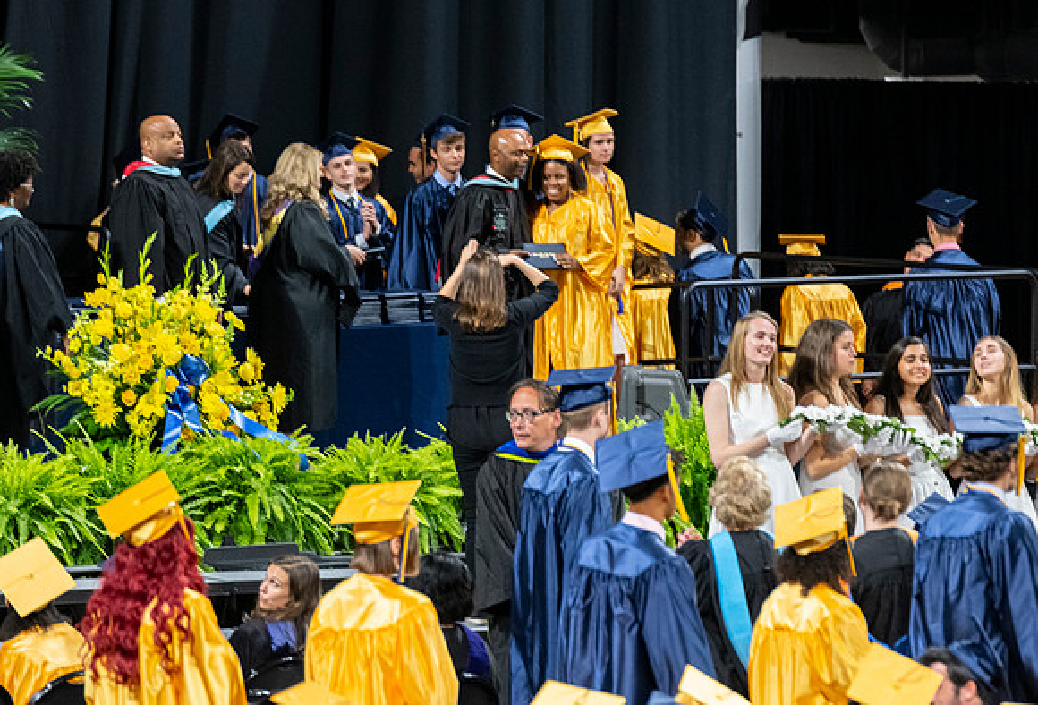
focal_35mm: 283
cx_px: 591
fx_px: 8209
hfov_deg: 7.2
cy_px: 334
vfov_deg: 4.9
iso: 2000
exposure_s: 1/200
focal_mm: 190
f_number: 4
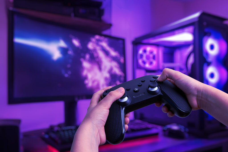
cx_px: 114
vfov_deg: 27.0
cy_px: 76
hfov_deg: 39.6
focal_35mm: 50
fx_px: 317
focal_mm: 50
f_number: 10
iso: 200
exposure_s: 1/60
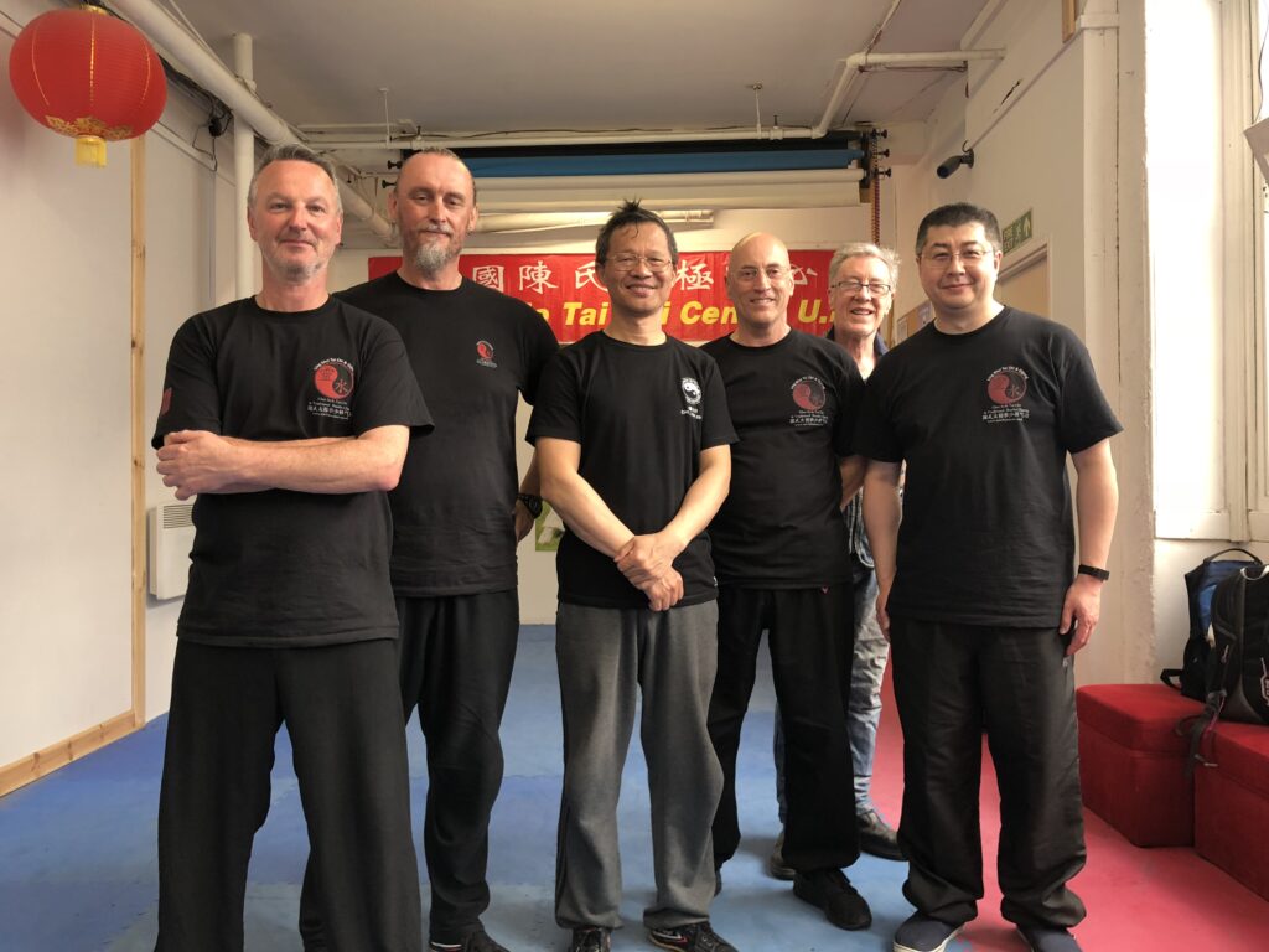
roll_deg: +1.0
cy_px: 476
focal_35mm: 28
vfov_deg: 49.7
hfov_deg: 63.4
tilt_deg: -0.3
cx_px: 634
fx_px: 1026
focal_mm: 4
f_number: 1.8
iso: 32
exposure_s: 1/25
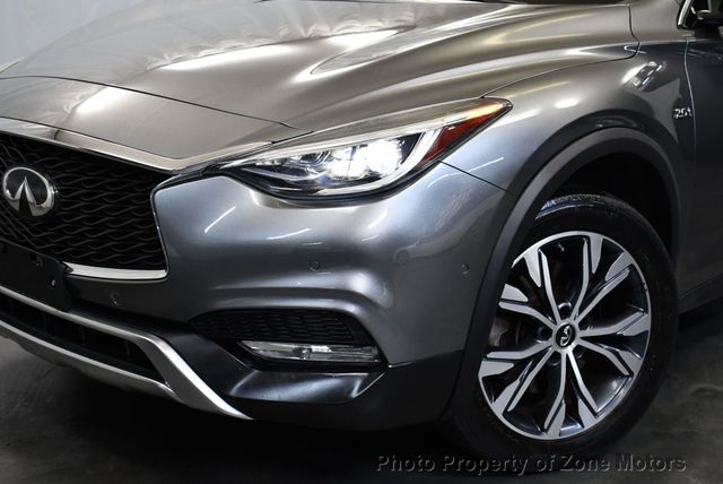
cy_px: 242
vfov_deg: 25.1
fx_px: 1085
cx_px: 362
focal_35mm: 54
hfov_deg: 36.8
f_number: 4
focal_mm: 27
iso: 800
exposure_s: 1/125
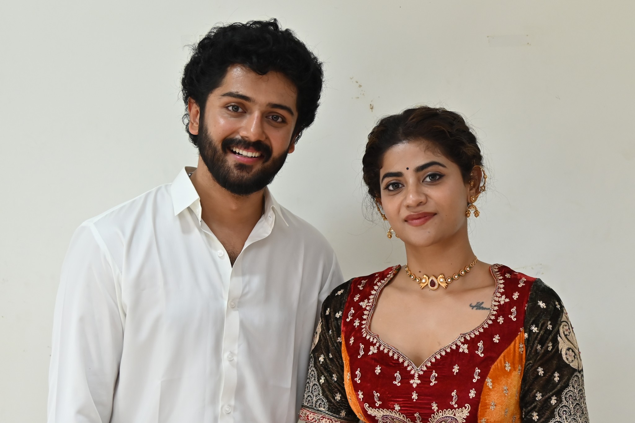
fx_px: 1217
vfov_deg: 19.7
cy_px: 212
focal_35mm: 69
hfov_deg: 29.2
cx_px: 318
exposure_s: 1/200
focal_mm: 46
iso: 1000
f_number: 4
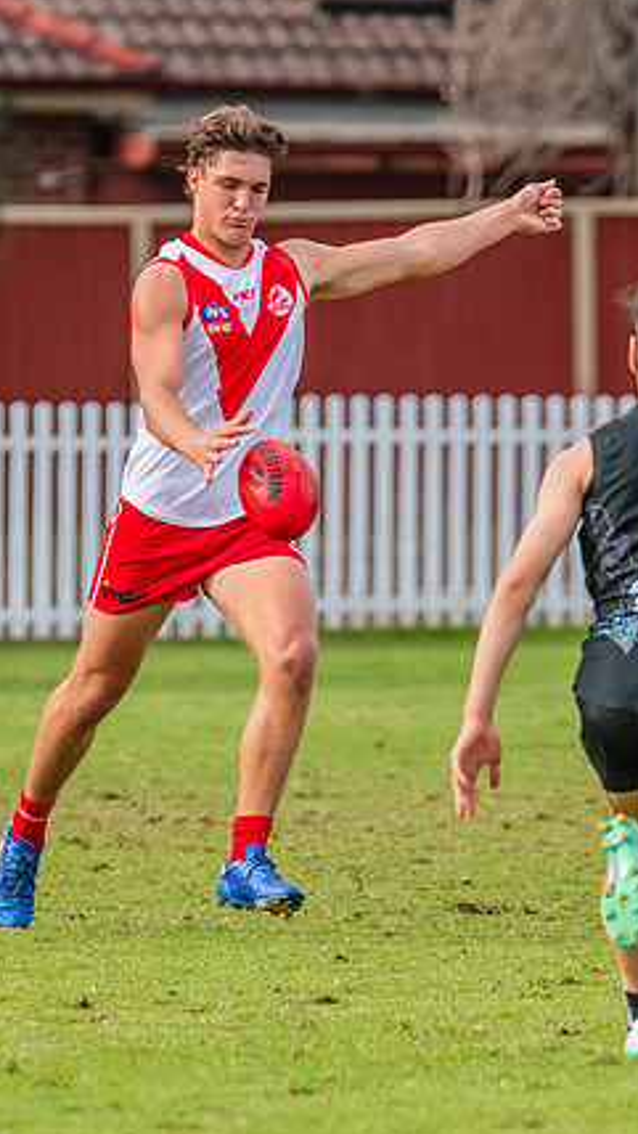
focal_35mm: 831
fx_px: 24973
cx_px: 302
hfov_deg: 1.5
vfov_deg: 2.6
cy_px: 531
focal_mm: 420
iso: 800
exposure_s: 1/1600
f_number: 6.3
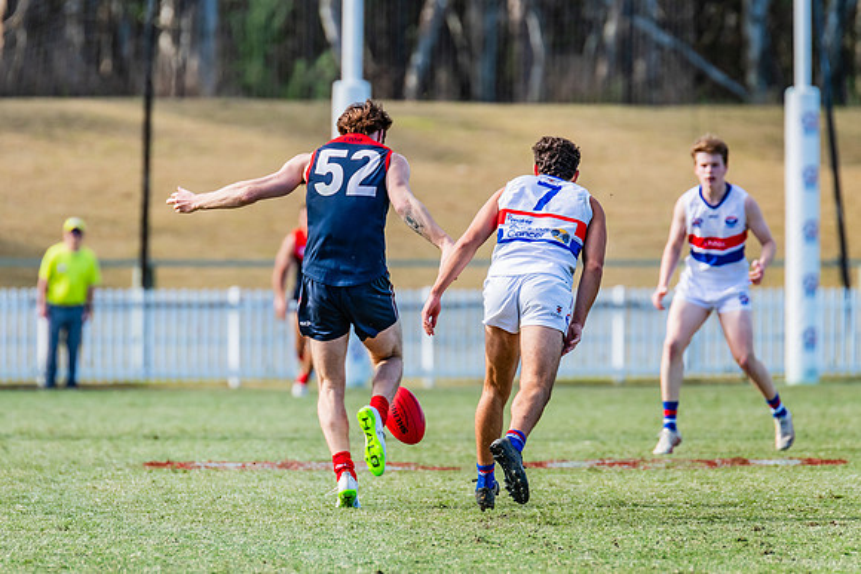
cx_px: 354
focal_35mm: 497
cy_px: 237
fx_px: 11887
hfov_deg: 4.1
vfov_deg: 2.8
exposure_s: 1/1600
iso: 800
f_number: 5
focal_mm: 420
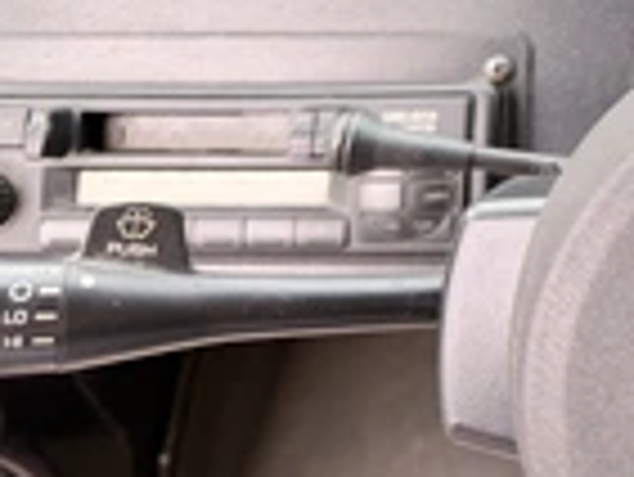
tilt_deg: -43.8
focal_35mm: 68
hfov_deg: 24.4
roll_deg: +5.8
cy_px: -130
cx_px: 854
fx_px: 1246
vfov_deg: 20.0
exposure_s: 1/214
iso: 80
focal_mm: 6.76
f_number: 1.78
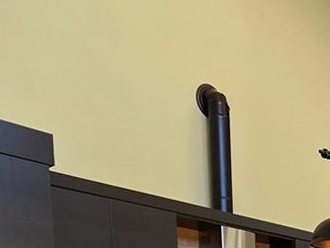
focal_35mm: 56
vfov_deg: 19.8
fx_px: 534
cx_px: 386
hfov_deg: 29.9
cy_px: 437
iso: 80
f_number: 2.2
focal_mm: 2.2
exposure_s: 1/60
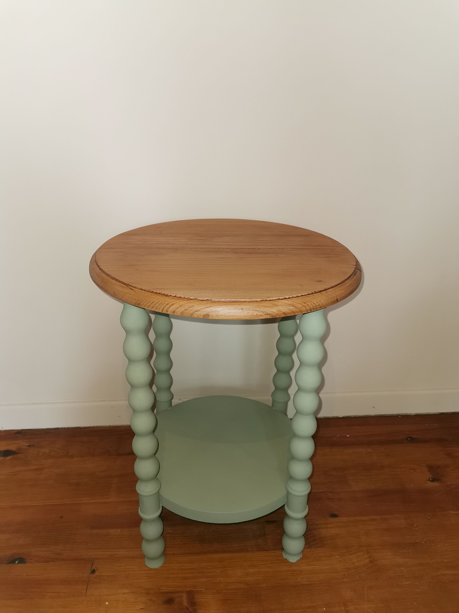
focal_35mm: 27
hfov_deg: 51.4
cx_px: 230
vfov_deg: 65.3
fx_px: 477
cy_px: 306
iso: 160
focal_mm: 5.56
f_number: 1.6
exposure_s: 1/50
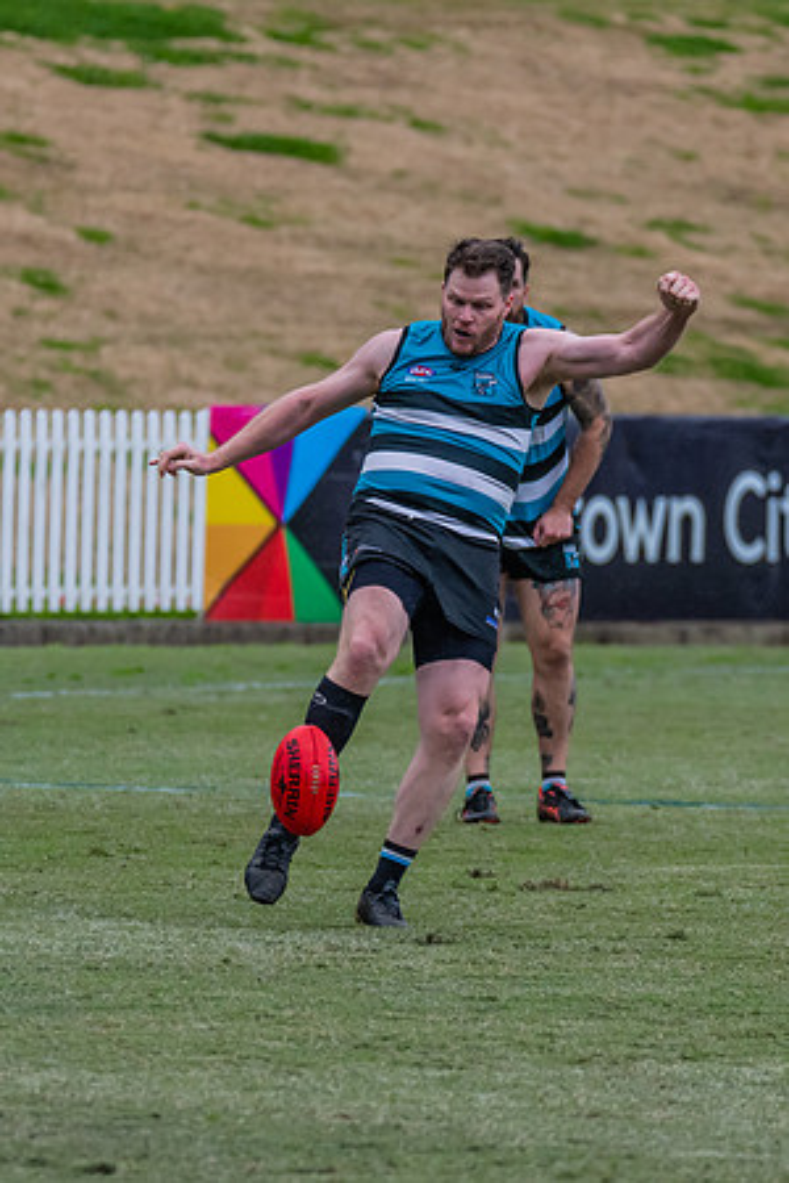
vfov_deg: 3.5
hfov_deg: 2.3
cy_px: 575
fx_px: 19493
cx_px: 507
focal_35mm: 593
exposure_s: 1/1600
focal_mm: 350
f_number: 6
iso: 1250
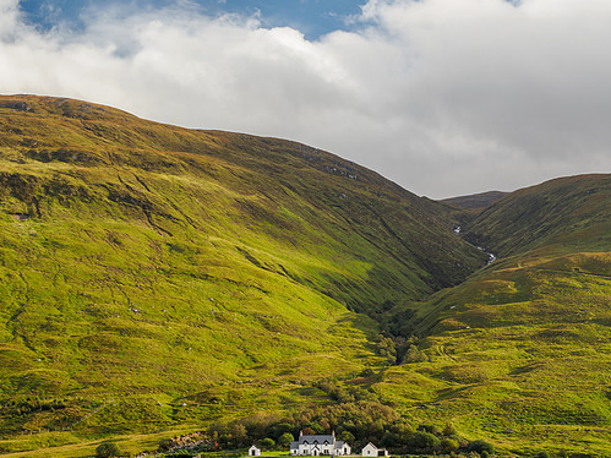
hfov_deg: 22.5
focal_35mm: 87
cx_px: 318
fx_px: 1535
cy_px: 275
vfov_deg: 17.0
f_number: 7.1
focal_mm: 34
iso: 200
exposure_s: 1/100
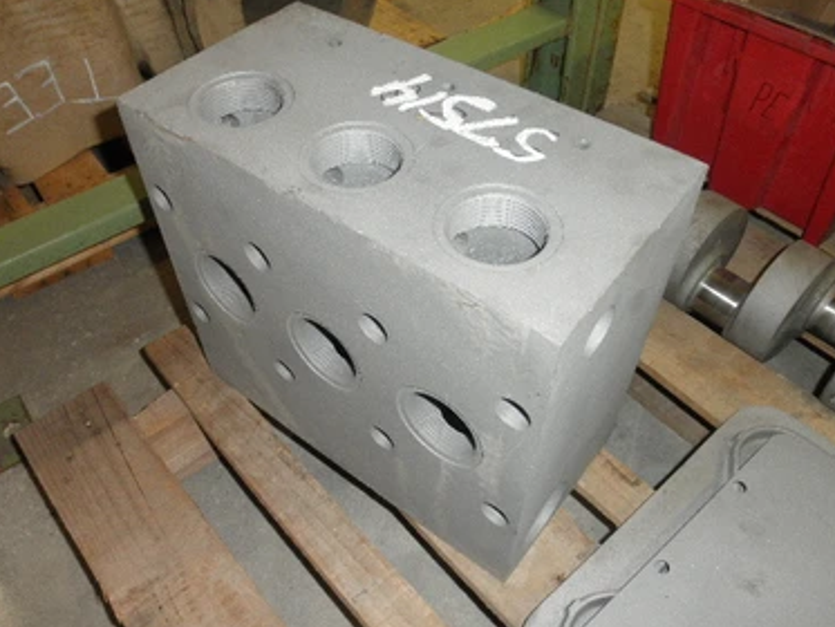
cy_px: 325
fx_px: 724
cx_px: 416
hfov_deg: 59.9
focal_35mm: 30
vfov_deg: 46.8
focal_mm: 5
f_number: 3
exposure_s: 1/30
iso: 200
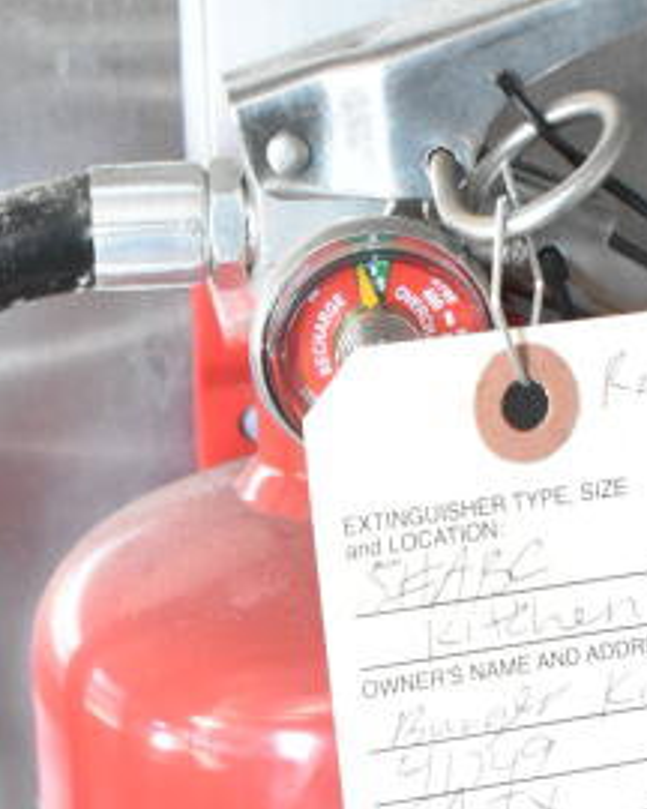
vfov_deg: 12.9
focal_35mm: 143
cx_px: 431
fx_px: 3423
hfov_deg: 10.8
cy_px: 1151
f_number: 4.2
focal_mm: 30
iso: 6400
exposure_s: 1/50
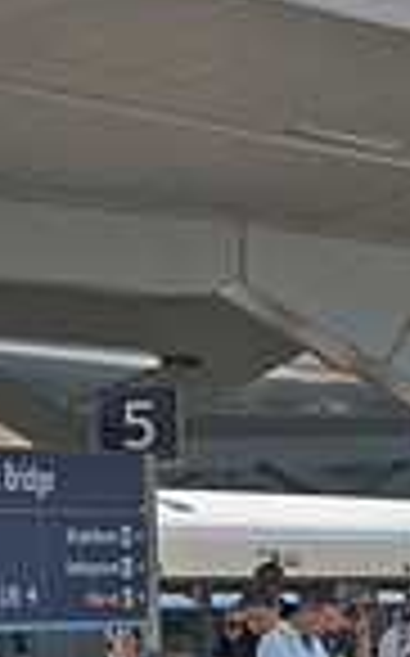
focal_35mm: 267
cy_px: 603
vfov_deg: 7.8
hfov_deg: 4.7
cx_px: 1230
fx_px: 4783
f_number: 5.6
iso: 360
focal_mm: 44
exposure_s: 1/500
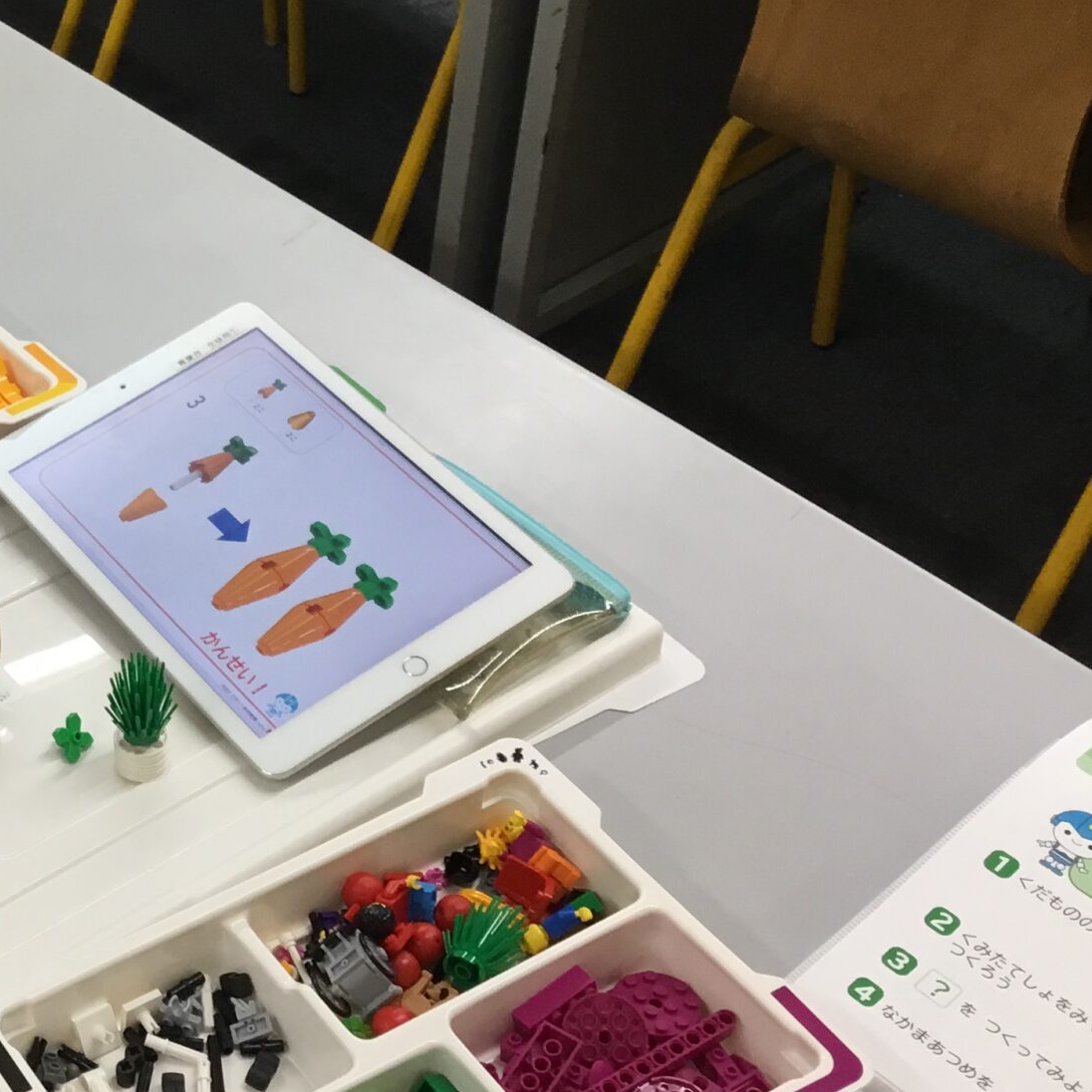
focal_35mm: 64
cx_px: -68
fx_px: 2284
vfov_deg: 26.8
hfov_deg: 25.2
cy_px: 416
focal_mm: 3.3
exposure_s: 1/40
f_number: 2.4
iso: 25
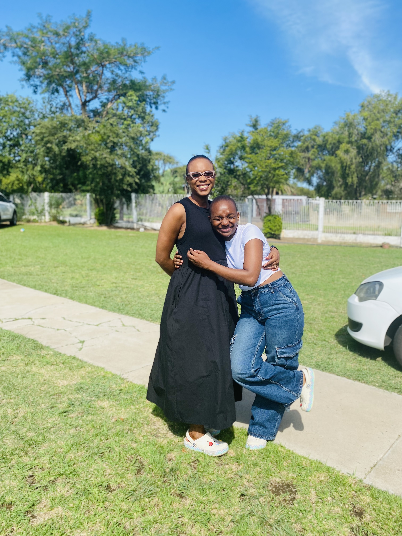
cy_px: 268
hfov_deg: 53.1
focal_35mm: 26
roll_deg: -0.2
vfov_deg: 67.3
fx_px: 403
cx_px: 201
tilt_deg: -6.6
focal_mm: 4.25
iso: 32
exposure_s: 1/1838
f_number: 1.8
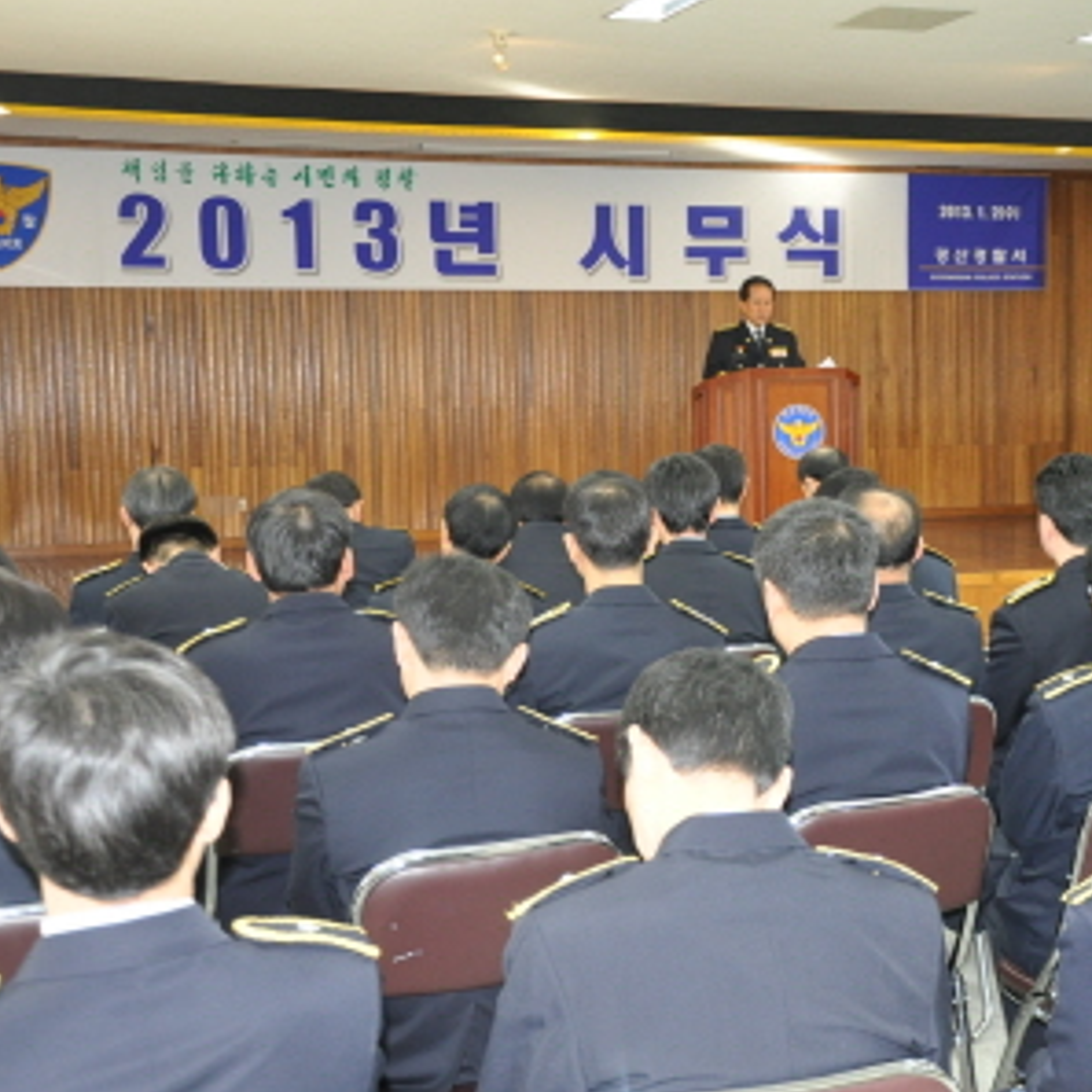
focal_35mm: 60
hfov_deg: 28.3
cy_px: 596
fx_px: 2141
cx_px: 768
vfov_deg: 28.6
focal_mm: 28
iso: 800
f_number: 4
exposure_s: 1/60
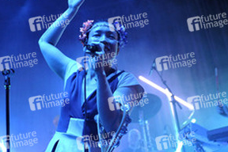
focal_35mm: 50
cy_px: 82
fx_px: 317
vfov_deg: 27.0
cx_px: 107
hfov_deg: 39.6
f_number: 2.8
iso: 3200
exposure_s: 1/125
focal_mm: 32
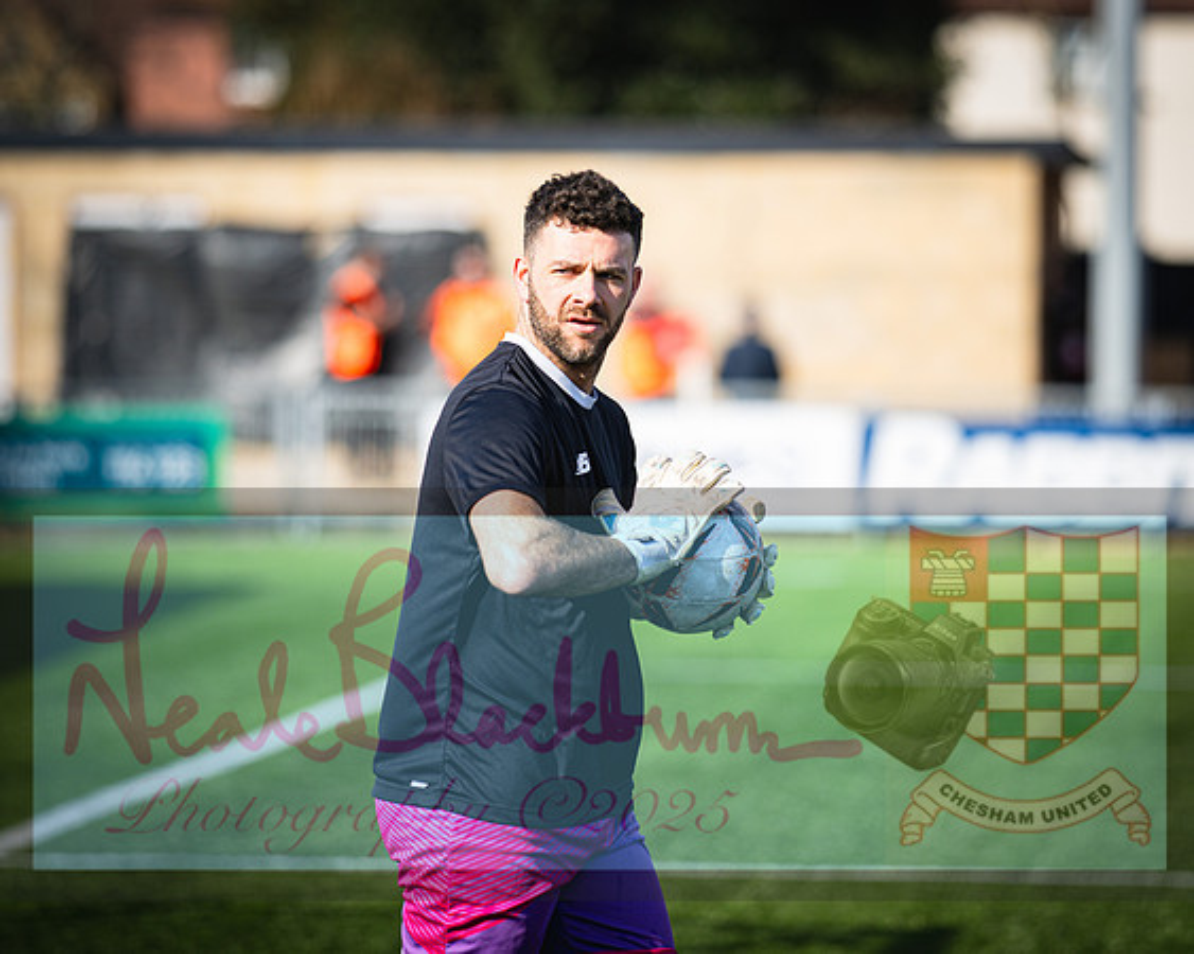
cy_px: 364
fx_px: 6667
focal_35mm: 189
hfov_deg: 10.2
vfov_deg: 8.2
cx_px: 663
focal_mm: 135
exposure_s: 1/2500
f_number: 1.8
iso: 100
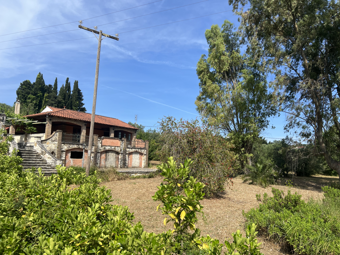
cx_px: 170
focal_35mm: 26
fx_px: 255
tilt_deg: +6.6
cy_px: 128
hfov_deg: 67.3
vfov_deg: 53.1
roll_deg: -0.9
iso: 50
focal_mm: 5.7
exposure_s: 1/3831
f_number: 1.5
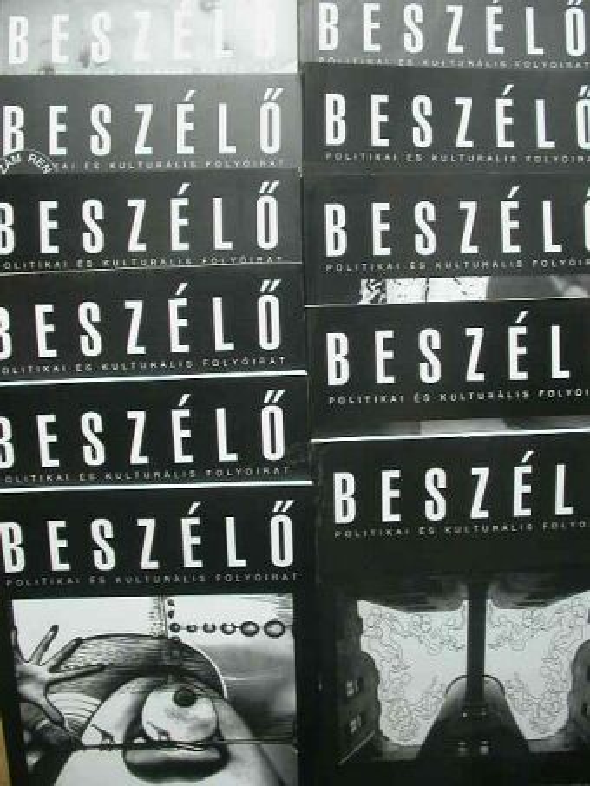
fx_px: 863
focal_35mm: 38
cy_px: 393
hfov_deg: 37.7
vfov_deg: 49.0
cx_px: 295
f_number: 2.6
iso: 100
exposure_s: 1/45.6
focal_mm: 7.85
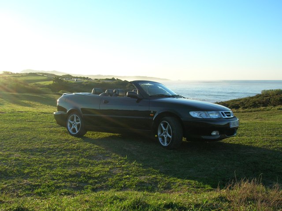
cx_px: 141
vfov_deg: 41.8
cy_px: 106
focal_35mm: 34
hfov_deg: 54.0
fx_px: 277
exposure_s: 1/137
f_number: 4.9
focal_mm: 5.7
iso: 50
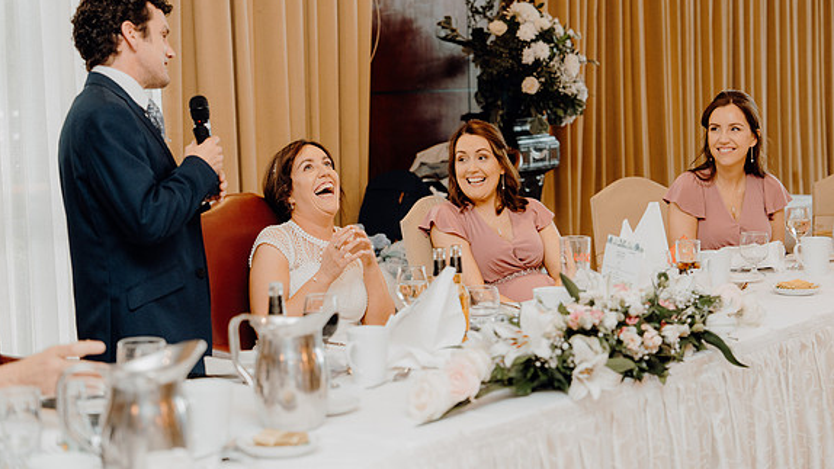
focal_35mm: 72
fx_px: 1592
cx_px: 418
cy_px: 204
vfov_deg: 16.8
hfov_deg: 29.3
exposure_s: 1/200
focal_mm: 68
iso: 1250
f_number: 2.8
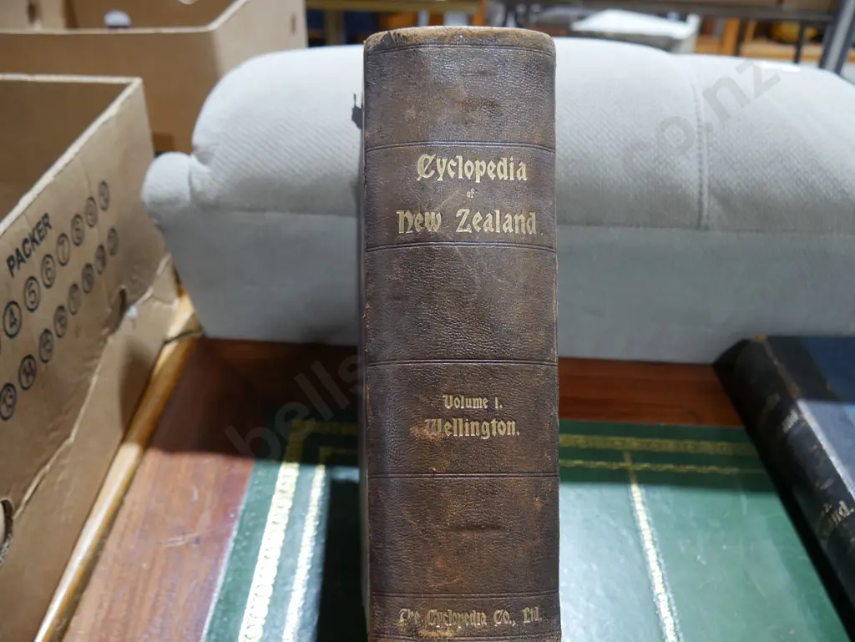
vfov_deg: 46.8
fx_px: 741
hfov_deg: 59.9
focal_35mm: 30
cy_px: 321
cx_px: 428
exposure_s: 1/60
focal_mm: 15
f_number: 3.6
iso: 640
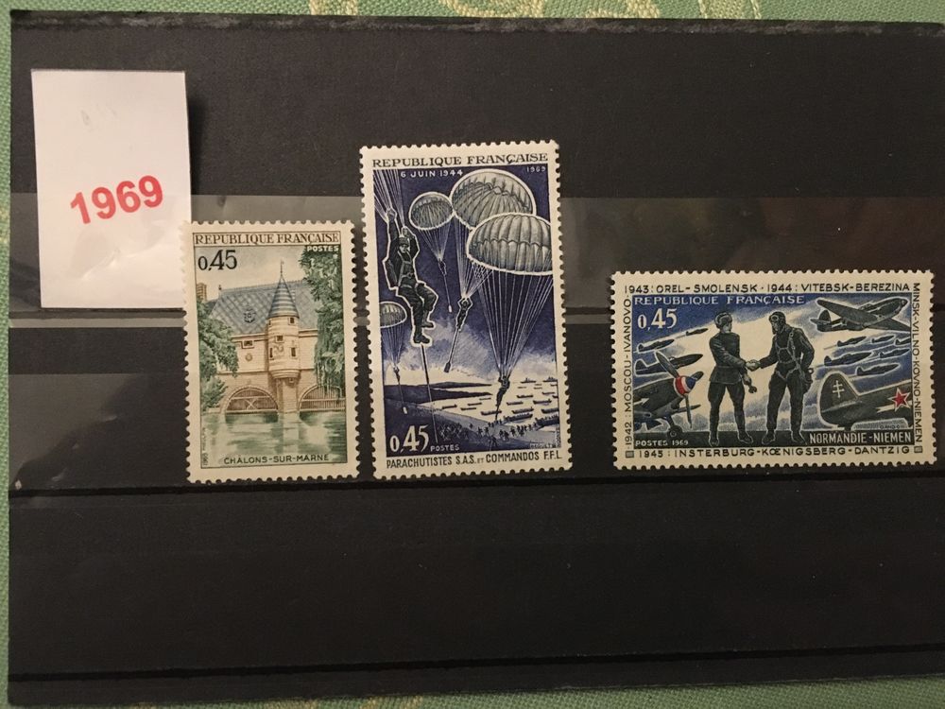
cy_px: 354
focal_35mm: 29
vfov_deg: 48.2
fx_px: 792
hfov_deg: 61.7
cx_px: 472
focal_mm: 4.15
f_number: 2.2
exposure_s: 1/17
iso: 320
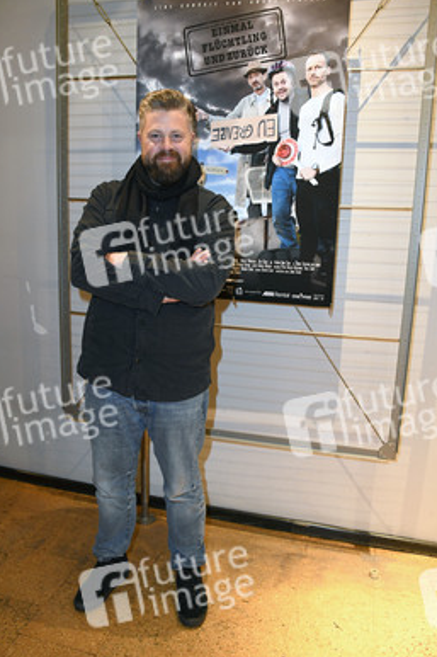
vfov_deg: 63.7
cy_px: 332
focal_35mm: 29
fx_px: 528
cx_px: 216
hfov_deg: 44.9
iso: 3200
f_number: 6.3
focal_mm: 28
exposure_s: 1/60
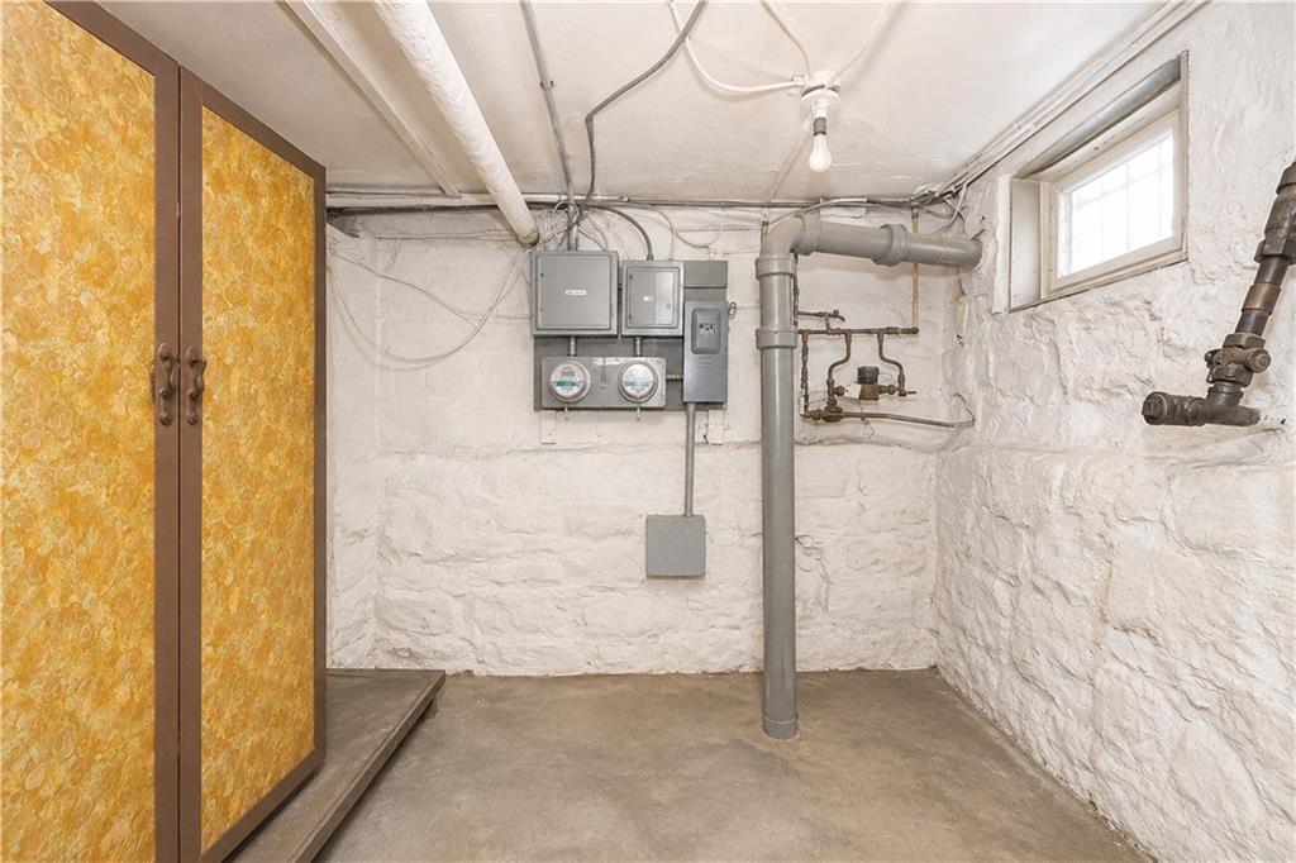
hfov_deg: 100.4
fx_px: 540
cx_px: 648
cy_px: 432
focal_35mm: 15
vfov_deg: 77.3
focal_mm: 10
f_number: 7.1
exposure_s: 1/60
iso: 2000
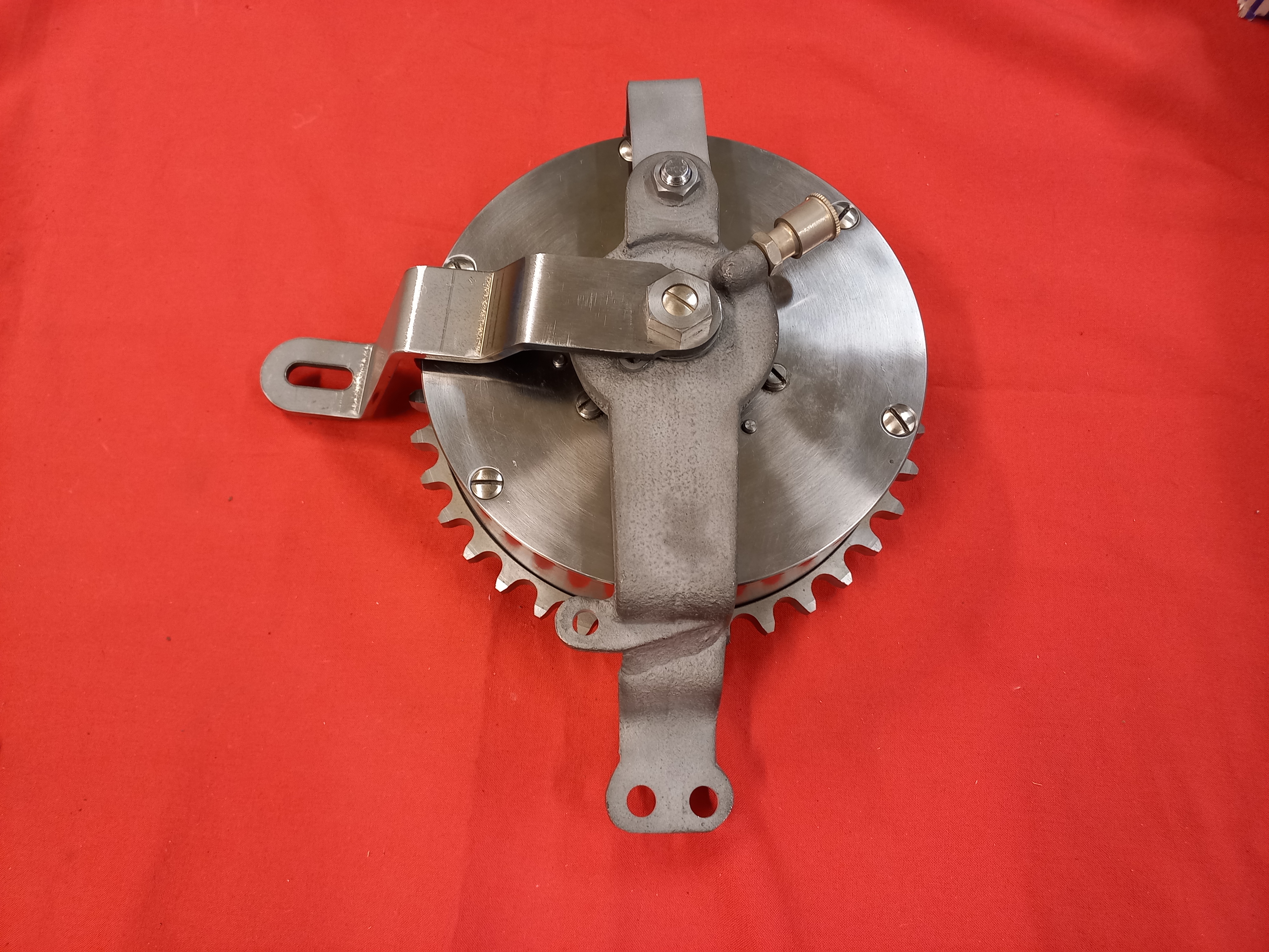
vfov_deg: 54.9
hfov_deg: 69.4
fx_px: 916
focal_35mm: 25
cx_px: 634
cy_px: 476
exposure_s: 1/33.3
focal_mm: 4.65
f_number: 1.8
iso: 320
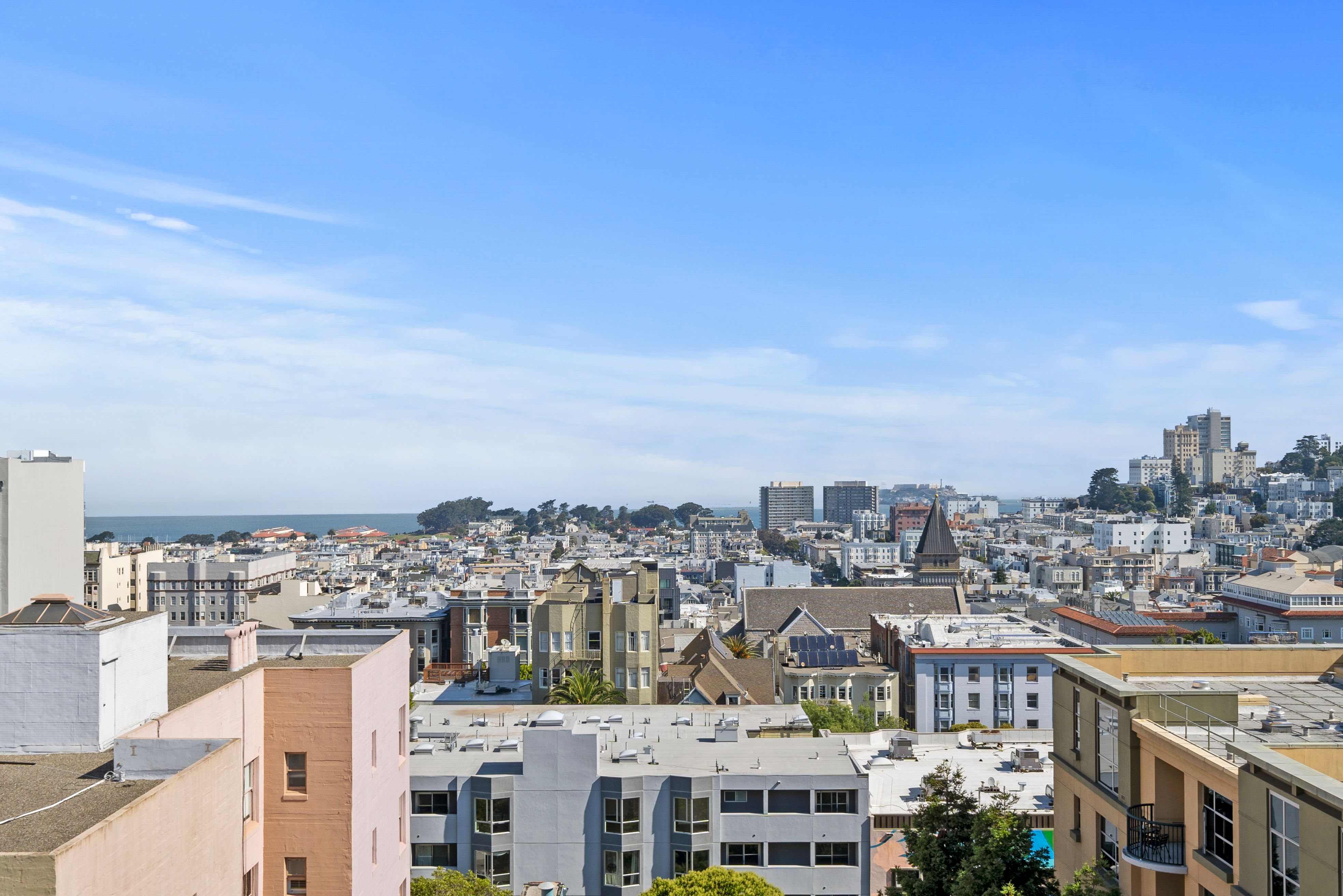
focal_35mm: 36
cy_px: 448
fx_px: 1343
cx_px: 672
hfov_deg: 53.1
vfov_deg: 36.9
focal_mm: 24
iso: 100
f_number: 8
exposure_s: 1/400
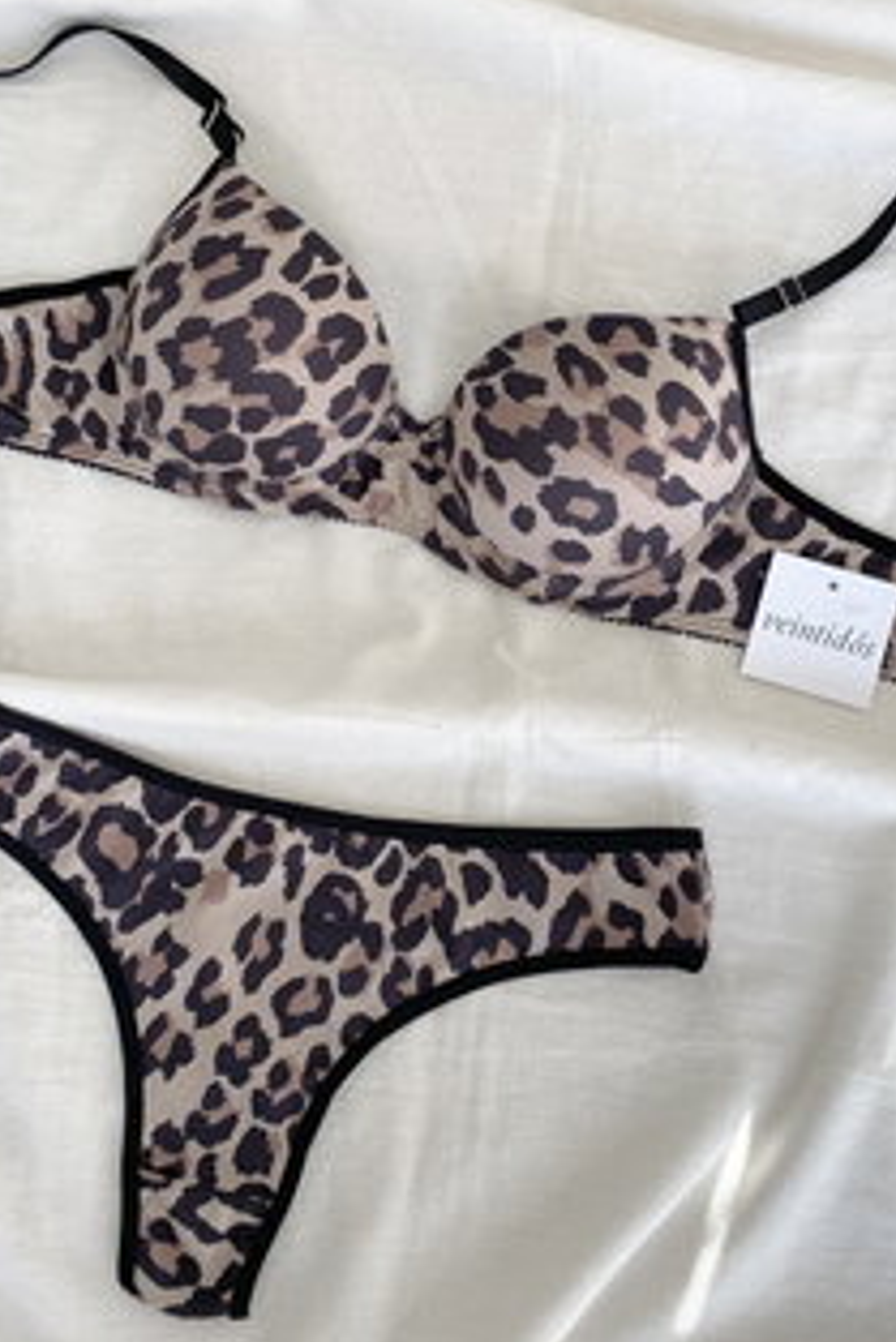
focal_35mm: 46
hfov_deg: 29.3
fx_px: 1715
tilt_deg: -80.2
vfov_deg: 42.5
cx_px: 476
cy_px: 538
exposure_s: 1/158
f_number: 1.8
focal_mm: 4.25
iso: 32
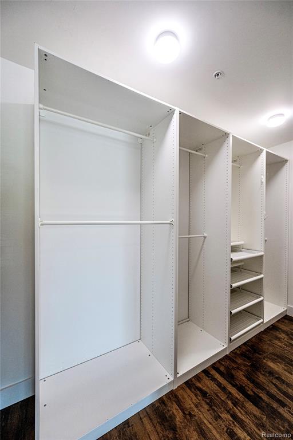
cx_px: 146
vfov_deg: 104.3
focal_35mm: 14
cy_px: 220
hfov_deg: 81.2
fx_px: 171
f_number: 6.3
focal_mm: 14
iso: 1600
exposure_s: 1/160
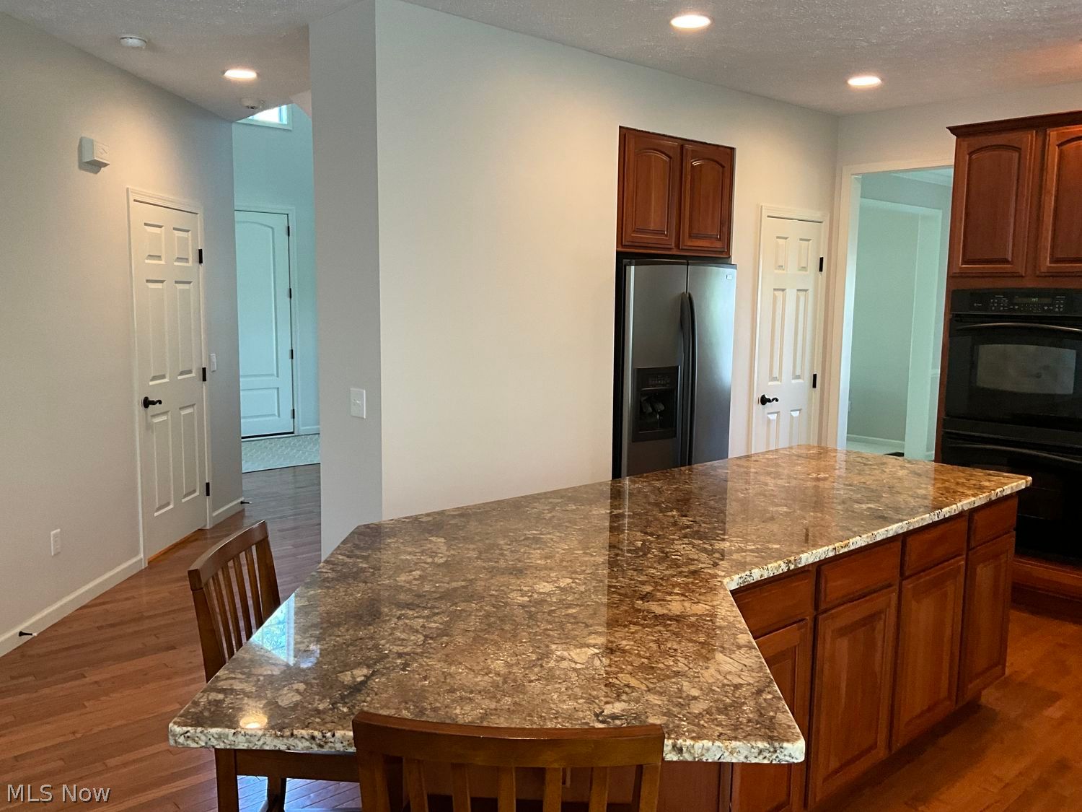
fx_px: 906
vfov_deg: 48.2
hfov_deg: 61.7
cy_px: 406
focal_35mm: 29
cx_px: 541
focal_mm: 3
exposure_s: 1/60
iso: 100
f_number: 1.8
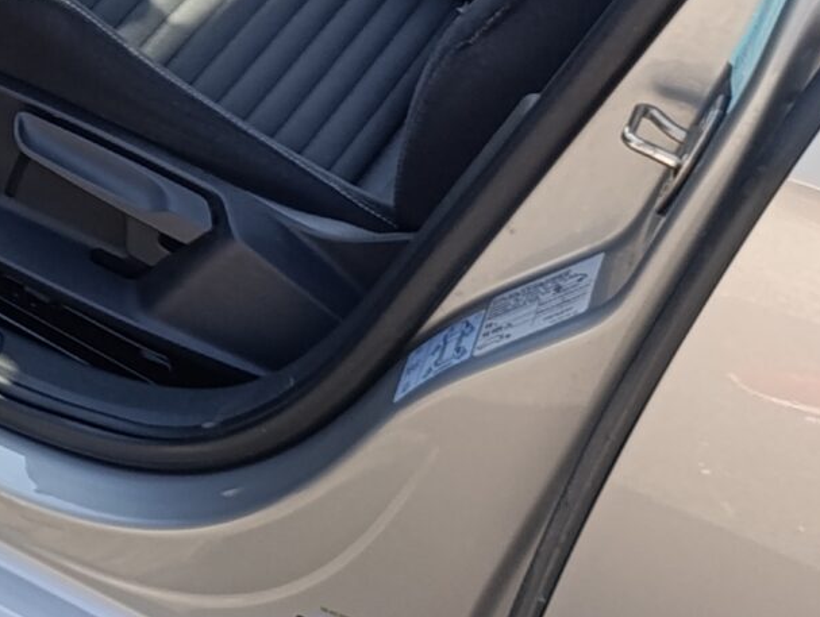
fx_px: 2301
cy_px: -24
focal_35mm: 97
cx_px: -523
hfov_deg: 17.5
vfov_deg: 15.0
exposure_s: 1/141
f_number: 1.6
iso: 50
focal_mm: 6.14
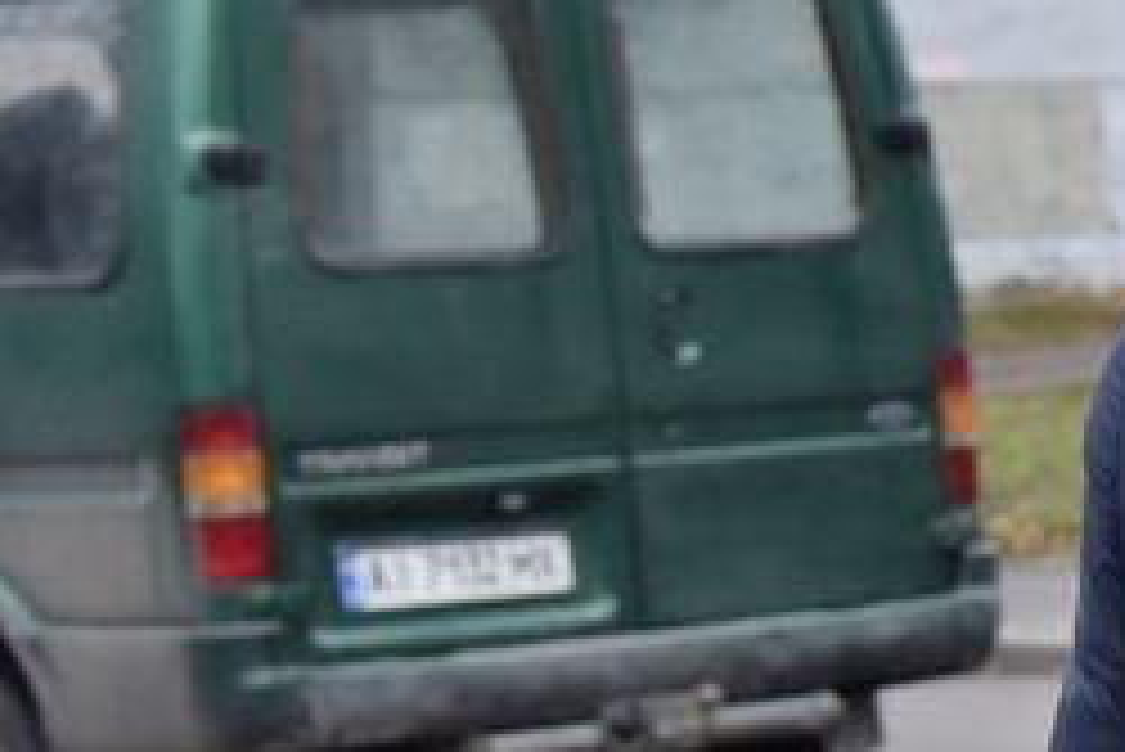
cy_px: 520
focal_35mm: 246
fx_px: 7692
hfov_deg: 7.7
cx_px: 2826
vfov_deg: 5.6
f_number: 4.5
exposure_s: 1/400
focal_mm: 44
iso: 800
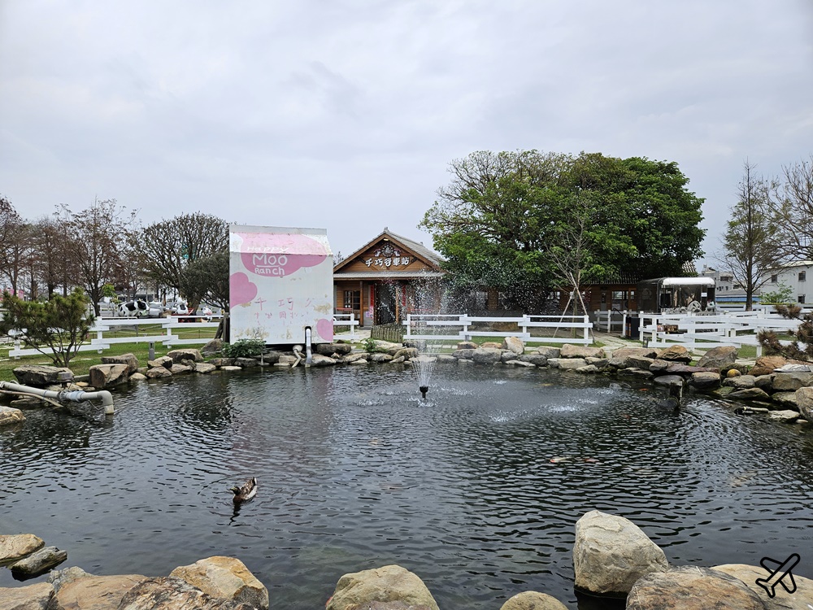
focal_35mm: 23
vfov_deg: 58.9
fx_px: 540
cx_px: 406
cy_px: 305
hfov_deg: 73.9
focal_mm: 5.4
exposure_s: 1/1632
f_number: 1.8
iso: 32
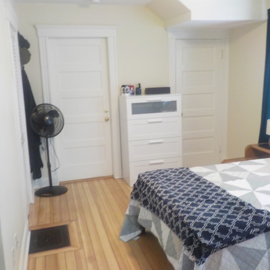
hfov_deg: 45.9
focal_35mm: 36
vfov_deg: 46.0
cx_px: 154
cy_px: 137
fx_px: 318
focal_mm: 4.1
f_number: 3.3
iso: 400
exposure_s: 1/10
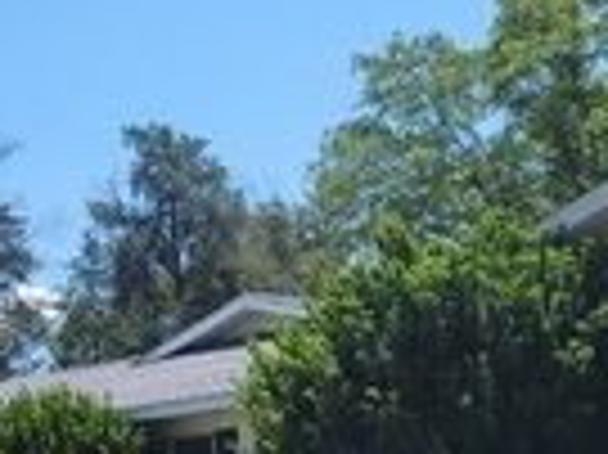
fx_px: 1562
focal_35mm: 89
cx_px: 185
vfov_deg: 16.5
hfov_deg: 21.9
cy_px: 362
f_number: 1.8
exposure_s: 1/902
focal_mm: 6.7
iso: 16
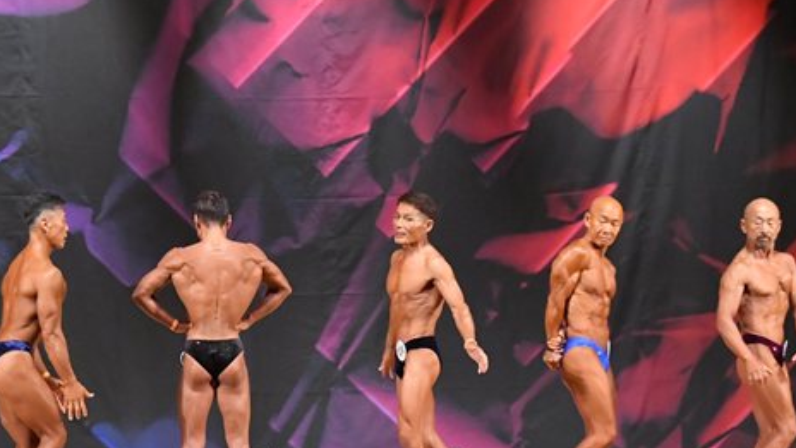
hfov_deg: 11.4
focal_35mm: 189
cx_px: 244
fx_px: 3989
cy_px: 378
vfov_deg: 6.4
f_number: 5.6
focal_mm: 72
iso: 7200
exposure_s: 1/400
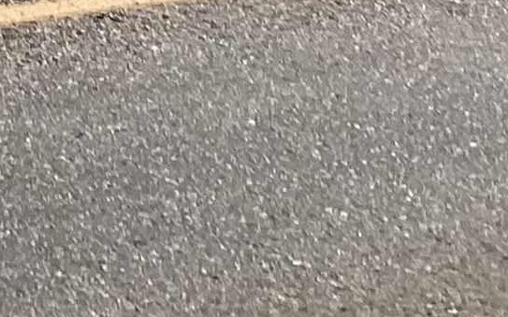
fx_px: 2574
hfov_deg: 10.8
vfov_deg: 6.4
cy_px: -654
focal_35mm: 186
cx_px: -315
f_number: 2.4
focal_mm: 3.3
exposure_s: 1/2398
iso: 25
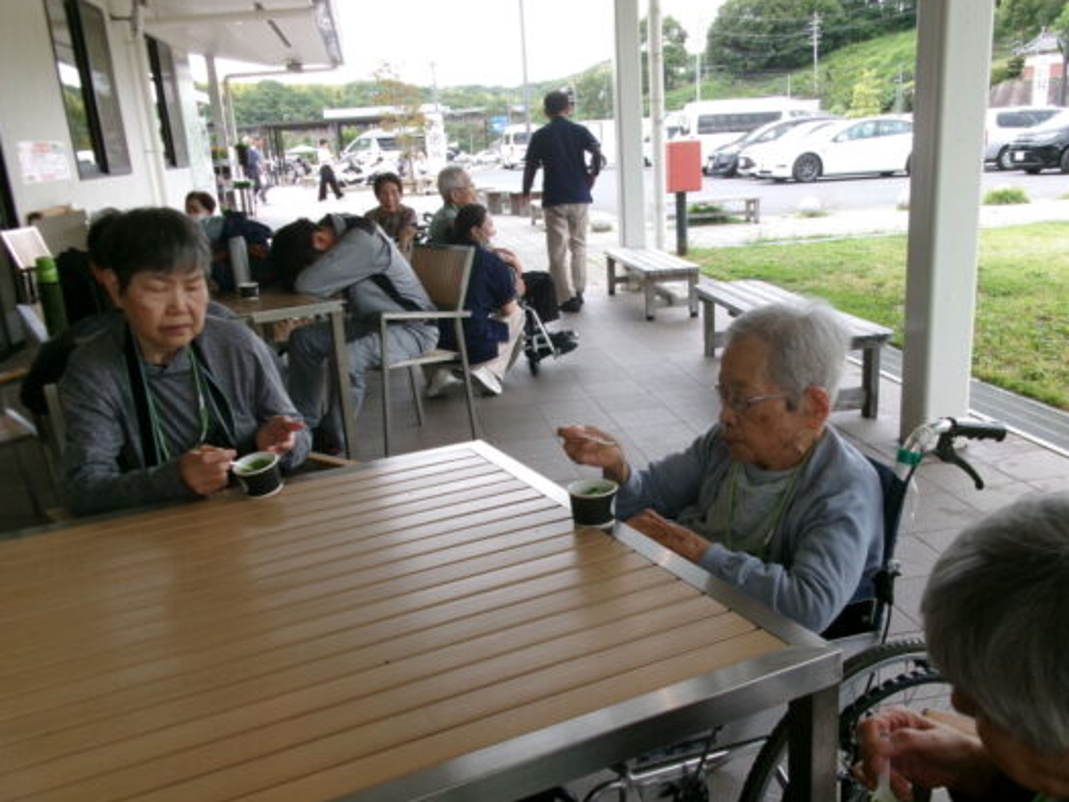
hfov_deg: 56.8
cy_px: 450
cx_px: 560
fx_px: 988
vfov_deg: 44.1
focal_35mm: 32
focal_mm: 5.1
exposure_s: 1/100
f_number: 3.9
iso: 100
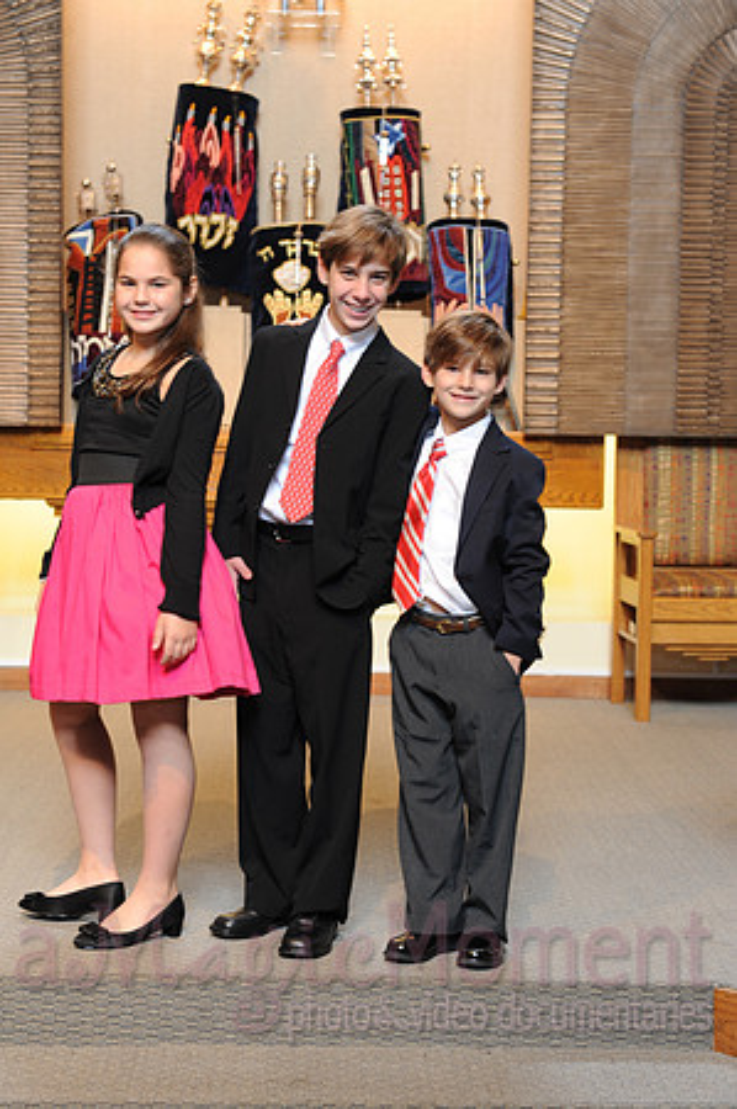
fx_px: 2154
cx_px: 368
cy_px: 554
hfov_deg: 19.4
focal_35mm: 70
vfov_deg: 28.9
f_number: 5
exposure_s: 1/30
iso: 500
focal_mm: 70
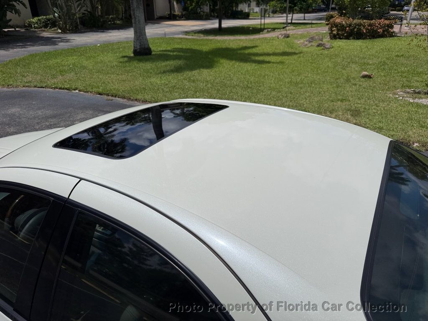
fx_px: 297
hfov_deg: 71.6
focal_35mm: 24
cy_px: 160
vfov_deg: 56.8
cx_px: 214
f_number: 1.78
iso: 80
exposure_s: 1/22727
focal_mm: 6.76
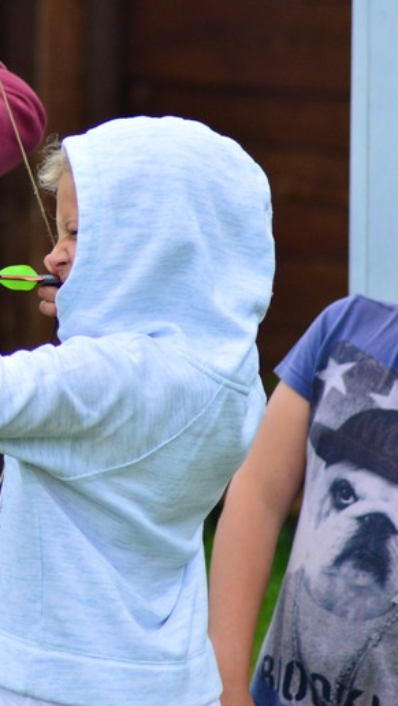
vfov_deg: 6.0
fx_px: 6770
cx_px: -140
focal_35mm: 361
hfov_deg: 3.4
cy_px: 271
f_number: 4.2
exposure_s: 1/1000
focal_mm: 116
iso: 560
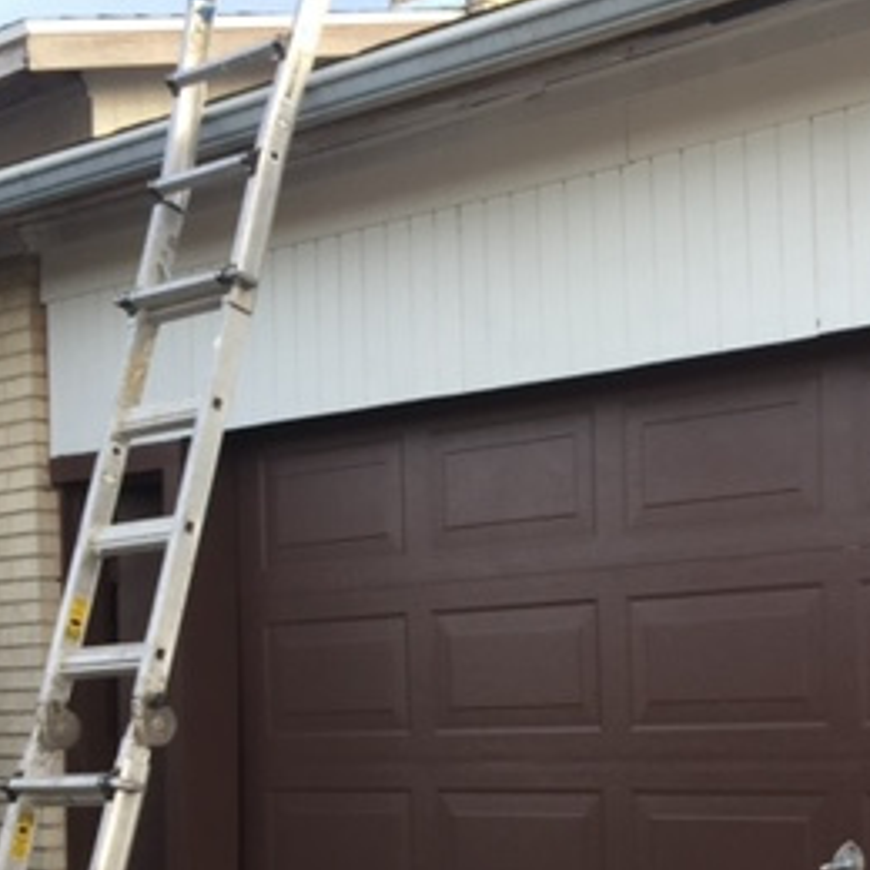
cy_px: 743
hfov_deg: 25.9
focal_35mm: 63
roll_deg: +1.4
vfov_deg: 26.6
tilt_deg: -4.5
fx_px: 1791
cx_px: 867
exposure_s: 1/260
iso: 32
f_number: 2.2
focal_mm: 4.15
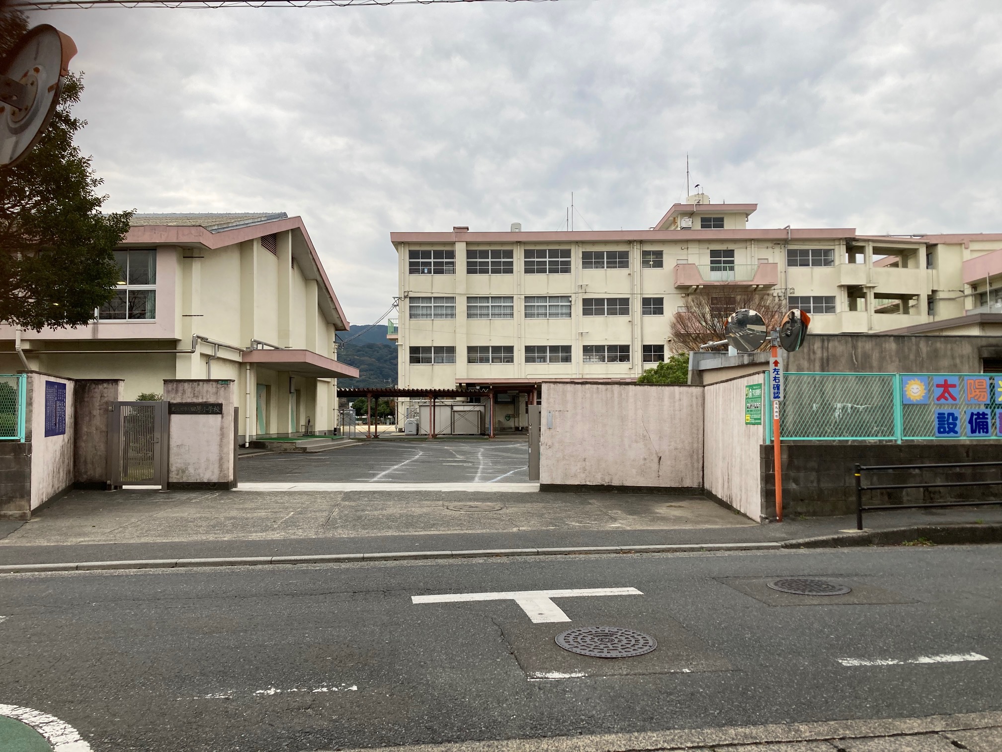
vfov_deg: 49.7
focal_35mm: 28
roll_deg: -0.6
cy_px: 376
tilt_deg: +3.6
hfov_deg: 63.4
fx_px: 810
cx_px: 501
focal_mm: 3.99
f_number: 1.8
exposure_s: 1/292
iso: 20
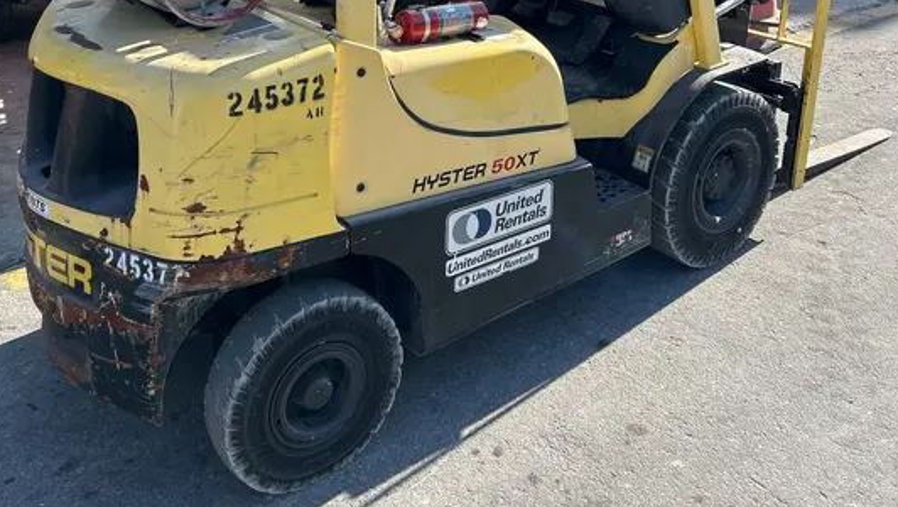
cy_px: -4
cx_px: 454
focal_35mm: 39
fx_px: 929
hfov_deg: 51.6
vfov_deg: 28.5
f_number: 1.5
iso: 50
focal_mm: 5.7
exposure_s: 1/1972
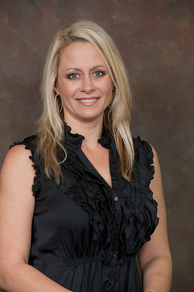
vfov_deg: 13.3
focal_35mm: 155
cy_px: 146
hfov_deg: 8.8
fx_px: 1256
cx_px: 97
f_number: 5.6
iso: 320
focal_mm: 155
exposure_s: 1/125
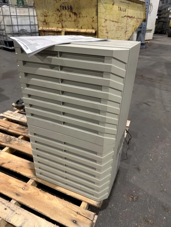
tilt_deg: -28.9
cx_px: 86
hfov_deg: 56.8
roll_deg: -1.5
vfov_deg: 71.6
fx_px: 158
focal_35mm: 24
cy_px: 114
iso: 250
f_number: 1.78
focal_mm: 6.86
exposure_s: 1/60
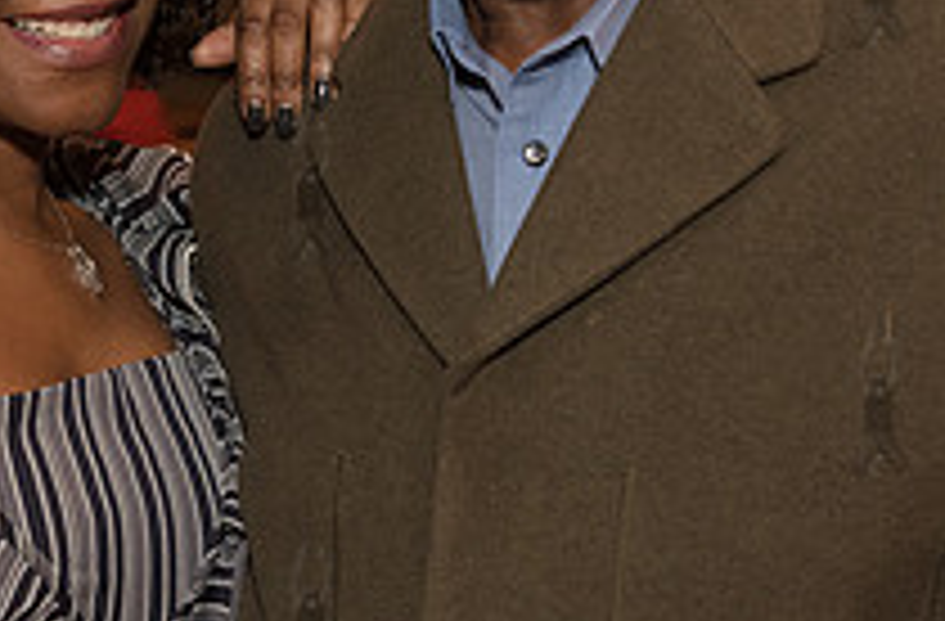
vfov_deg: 12.8
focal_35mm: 106
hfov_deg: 19.2
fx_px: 2770
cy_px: 254
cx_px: 230
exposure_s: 1/320
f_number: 4.5
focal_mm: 36
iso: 1250
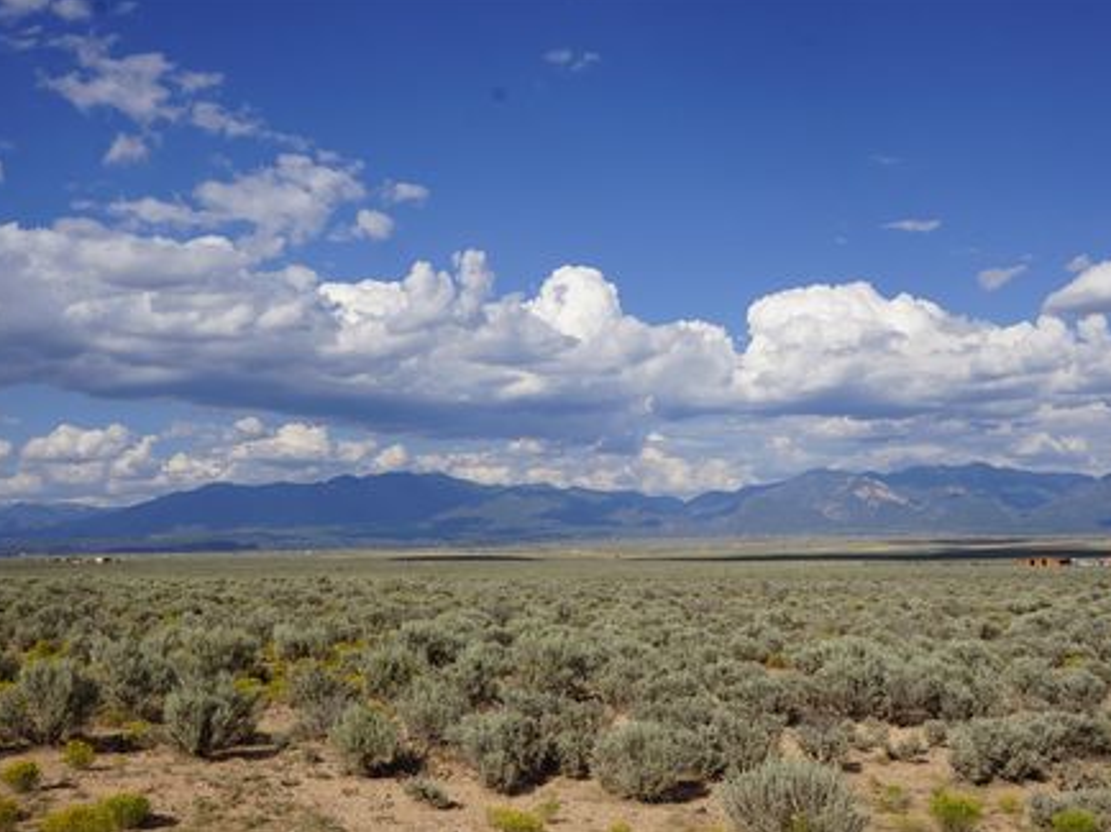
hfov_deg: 45.8
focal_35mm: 41
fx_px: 1315
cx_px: 586
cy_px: 411
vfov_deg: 35.1
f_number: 13
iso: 100
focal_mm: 25
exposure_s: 1/200
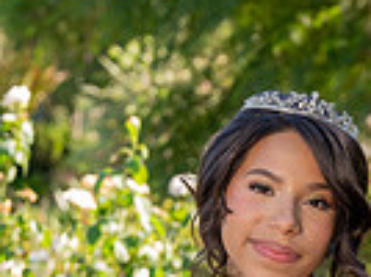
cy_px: 475
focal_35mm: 284
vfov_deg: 5.2
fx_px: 3038
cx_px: 321
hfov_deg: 7.0
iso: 200
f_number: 5
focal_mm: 68
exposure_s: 1/200
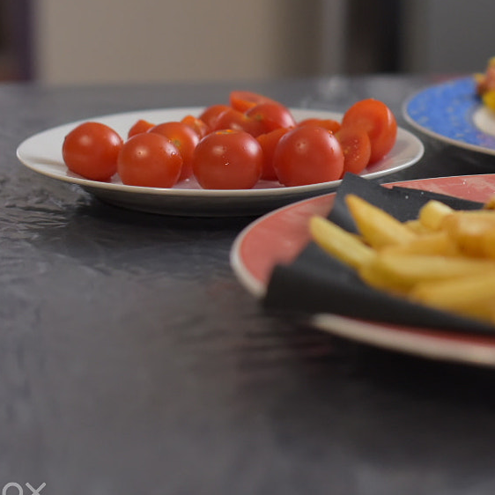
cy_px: 148
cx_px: 532
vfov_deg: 14.4
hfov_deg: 14.1
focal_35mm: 121
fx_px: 1958
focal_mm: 50
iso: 2000
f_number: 2.8
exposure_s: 1/640
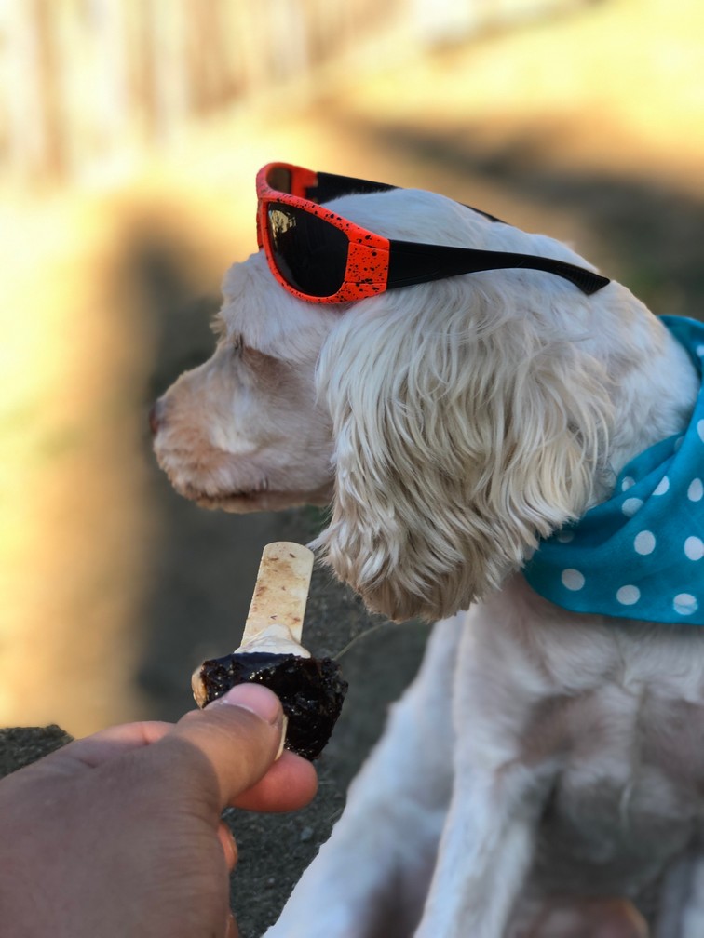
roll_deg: +3.3
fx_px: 1546
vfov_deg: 33.8
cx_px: 352
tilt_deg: -1.2
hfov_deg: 25.7
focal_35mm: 57
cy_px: 469
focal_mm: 6.6
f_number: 2.8
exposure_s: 1/120
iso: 25
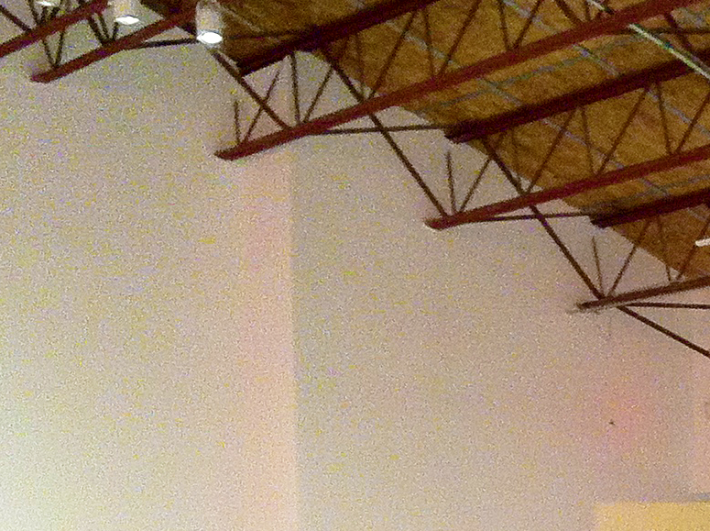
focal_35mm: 117
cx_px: 864
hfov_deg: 16.1
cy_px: 822
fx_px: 2396
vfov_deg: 12.0
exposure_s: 1/15
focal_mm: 3.85
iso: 200
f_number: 2.8
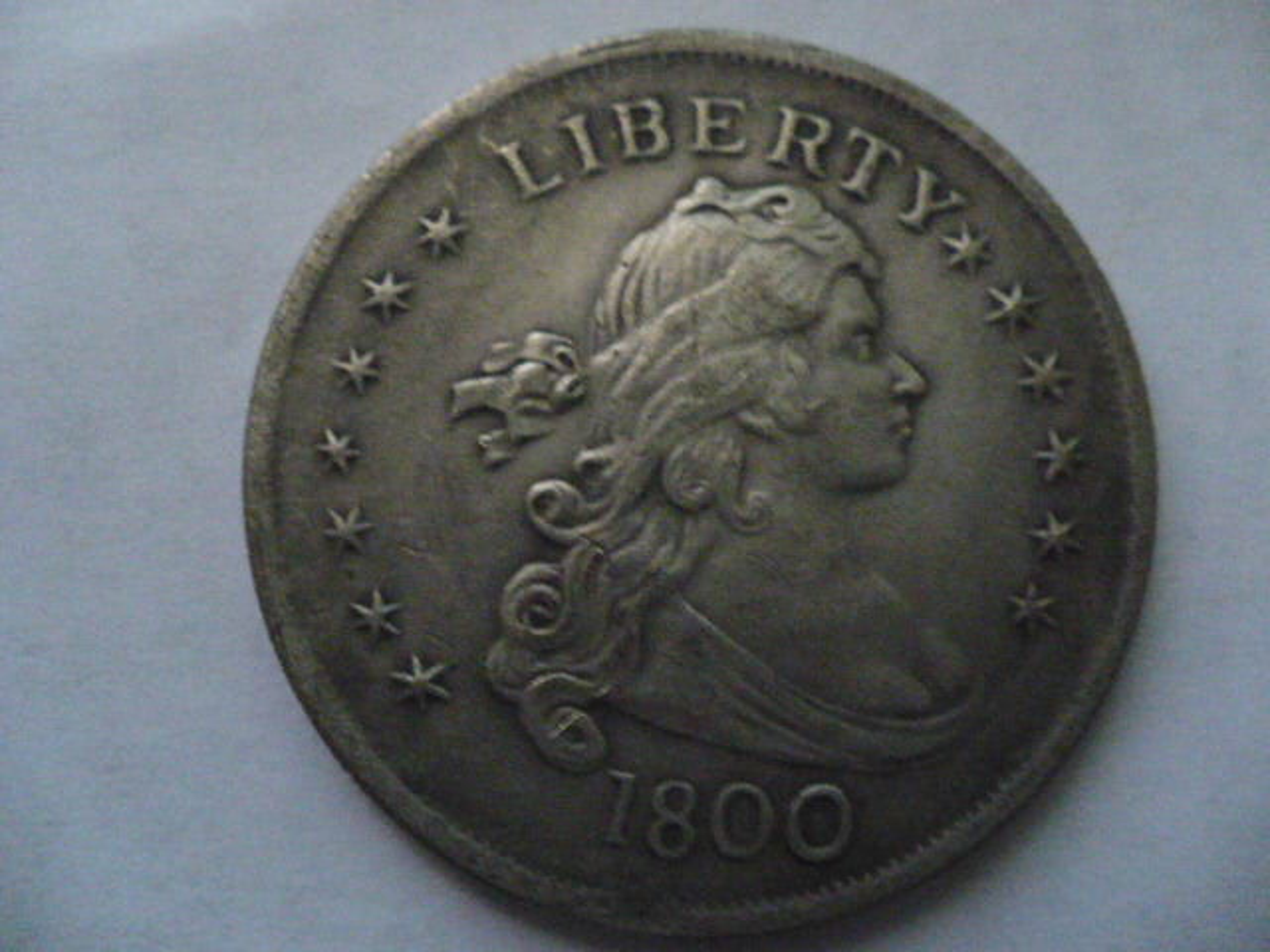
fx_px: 1357
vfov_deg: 38.7
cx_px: 635
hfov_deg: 50.1
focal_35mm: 37
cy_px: 476
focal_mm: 6.1
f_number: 2.8
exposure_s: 1/8
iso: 800
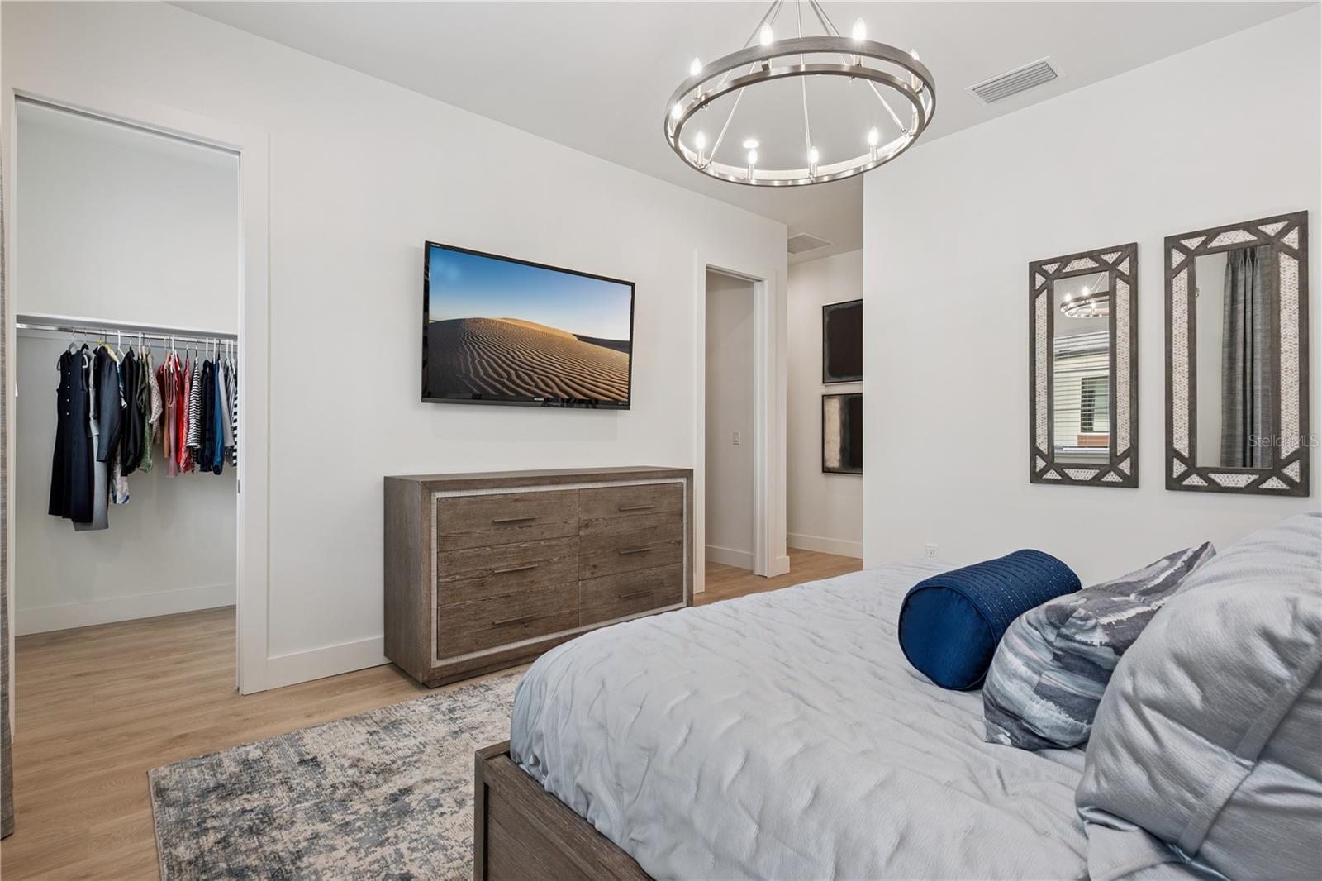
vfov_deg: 68.9
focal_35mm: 18
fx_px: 642
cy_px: 440
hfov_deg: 91.6
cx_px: 661
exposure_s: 1/10
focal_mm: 17.5
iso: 200
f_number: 9
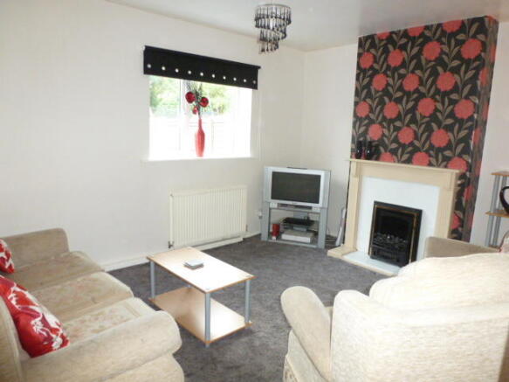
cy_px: 191
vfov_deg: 56.8
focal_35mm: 24
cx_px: 254
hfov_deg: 71.6
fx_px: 353
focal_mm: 4.3
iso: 400
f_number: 3.3
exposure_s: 1/60
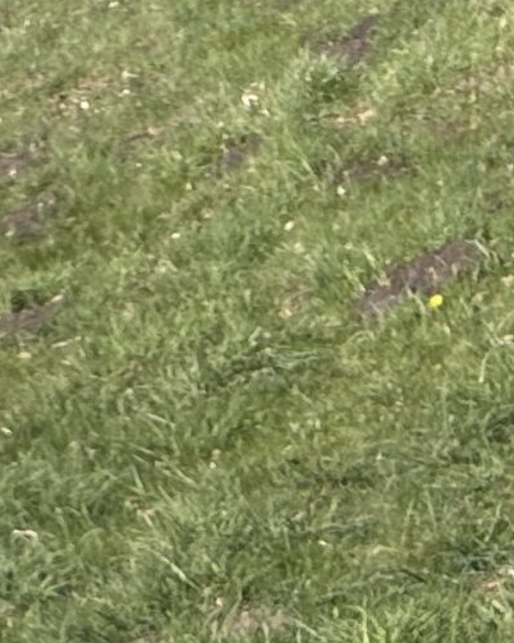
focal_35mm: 149
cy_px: 952
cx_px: 217
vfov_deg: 12.3
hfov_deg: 10.4
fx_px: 2835
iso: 25
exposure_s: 1/1499
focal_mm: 2.71
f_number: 1.9
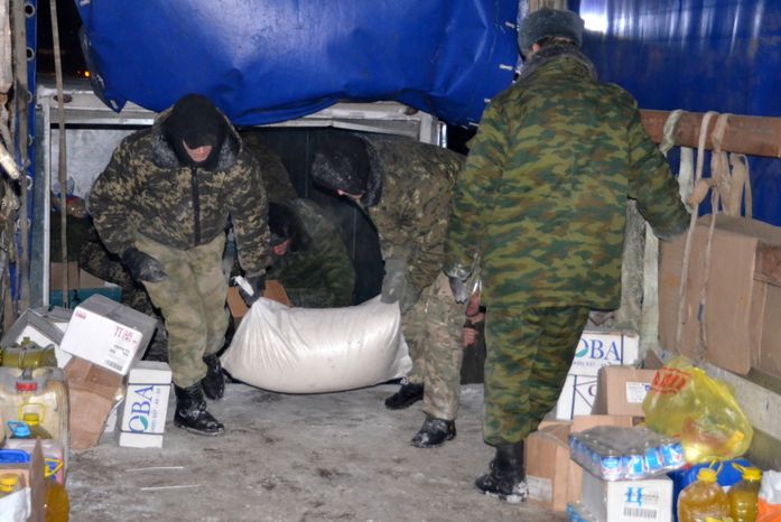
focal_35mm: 63
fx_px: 1368
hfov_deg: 31.9
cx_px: 390
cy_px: 261
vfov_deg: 21.6
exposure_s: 1/60
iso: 3200
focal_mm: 42
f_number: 4.5
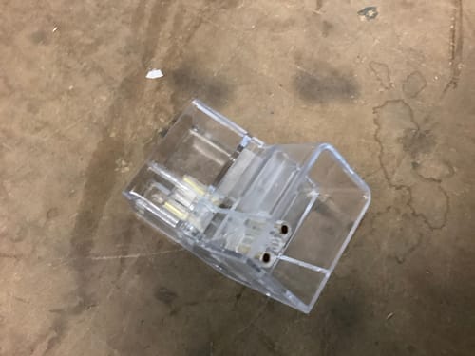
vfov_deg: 45.4
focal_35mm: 31
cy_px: 178
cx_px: 238
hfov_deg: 58.4
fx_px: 425
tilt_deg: -75.9
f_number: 2.4
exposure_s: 1/25
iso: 320
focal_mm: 3.3
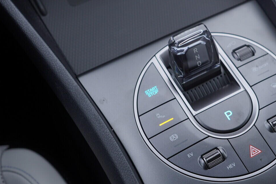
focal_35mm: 54
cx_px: 196
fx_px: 414
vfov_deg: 25.1
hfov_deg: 36.3
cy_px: 92
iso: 125
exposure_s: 1/60
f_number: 3.2
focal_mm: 24
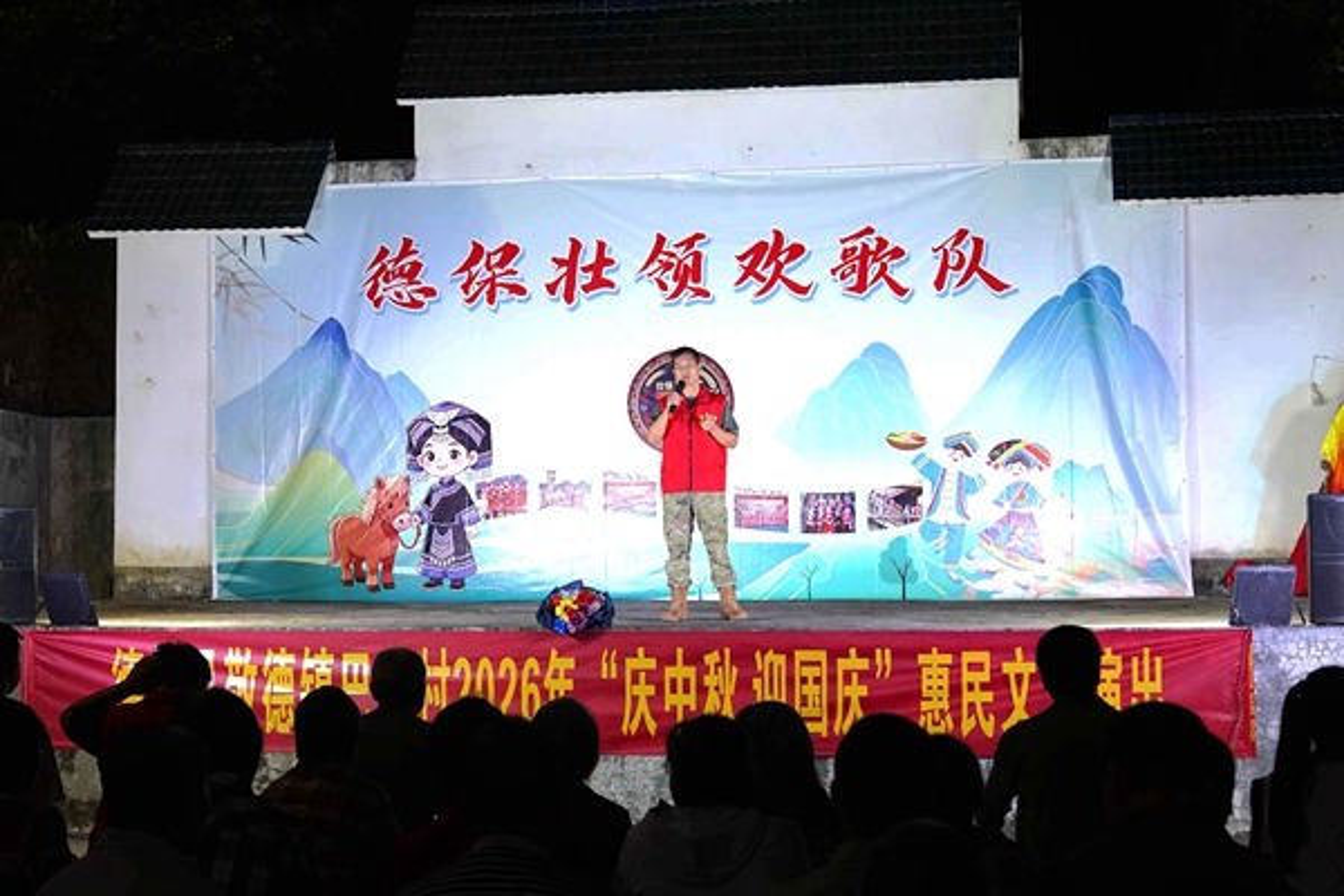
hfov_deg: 49.6
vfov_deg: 34.2
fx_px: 1456
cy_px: 448
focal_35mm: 39
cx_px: 672
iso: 1250
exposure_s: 1/160
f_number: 4
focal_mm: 39
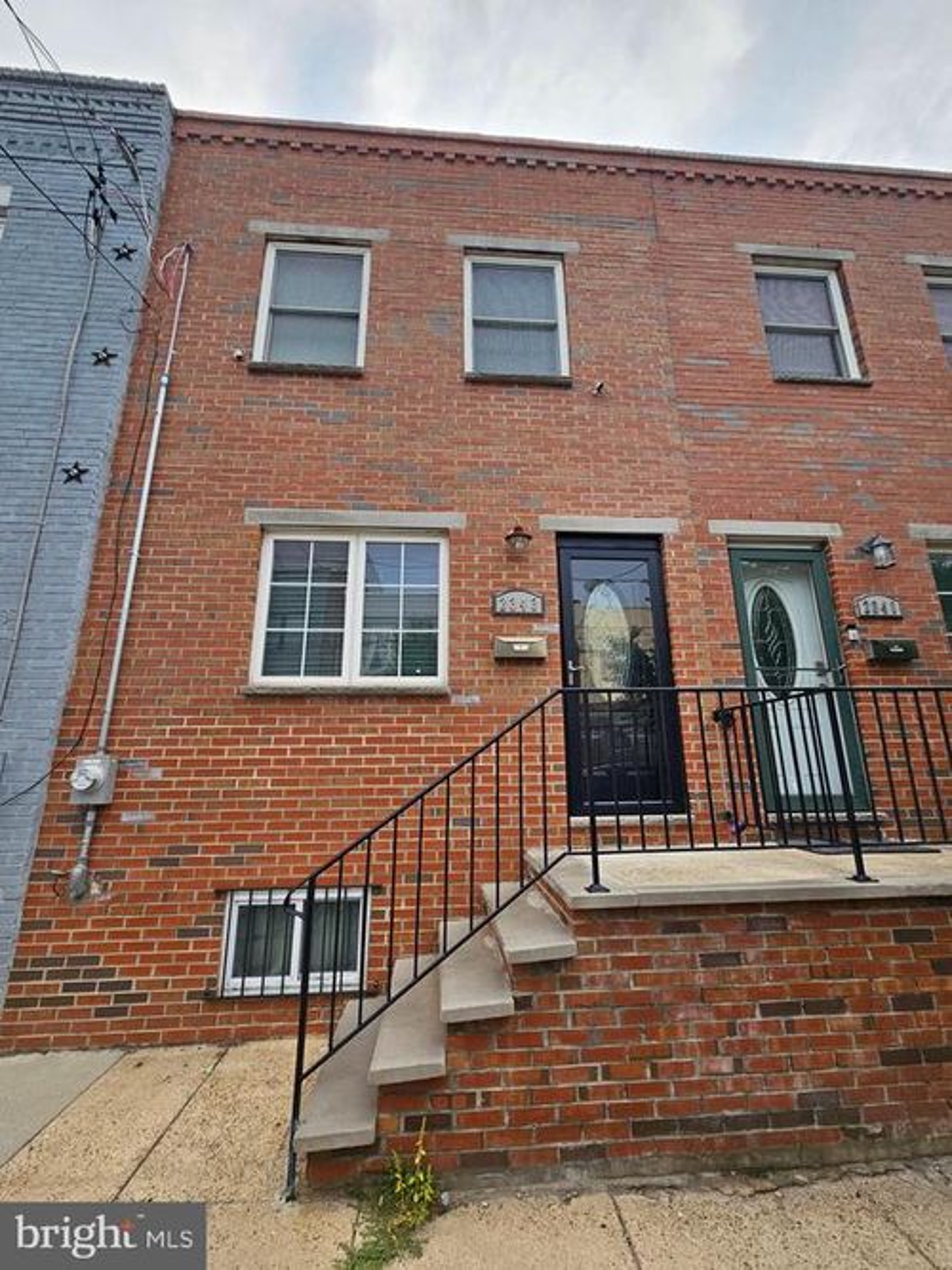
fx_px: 477
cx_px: 476
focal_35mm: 13
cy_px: 635
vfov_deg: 106.2
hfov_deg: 89.9
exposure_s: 1/344
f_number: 2.2
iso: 50
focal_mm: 2.2
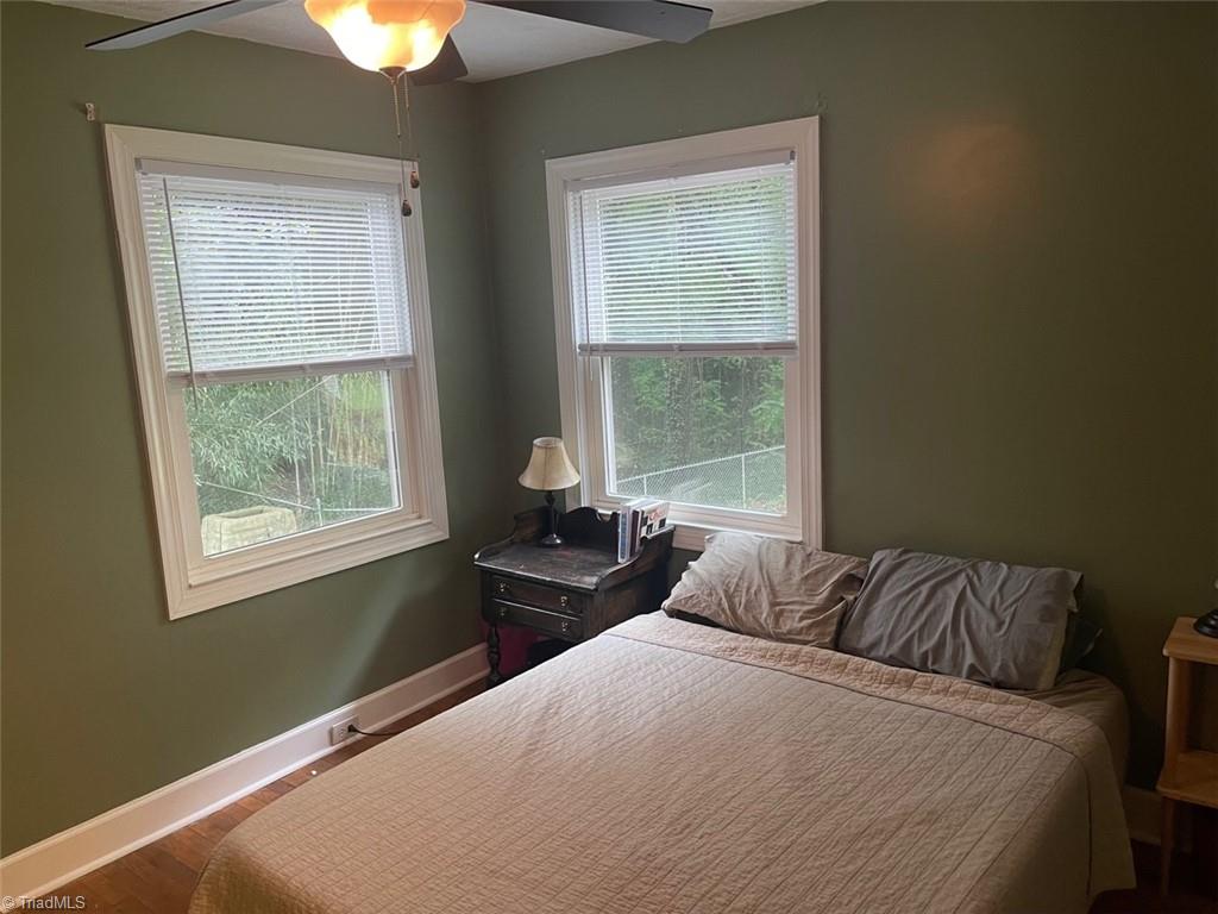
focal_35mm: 26
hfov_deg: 67.3
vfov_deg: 53.1
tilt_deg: -9.5
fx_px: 915
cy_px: 457
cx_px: 609
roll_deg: +3.3
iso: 160
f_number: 1.6
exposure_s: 1/60
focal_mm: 5.1
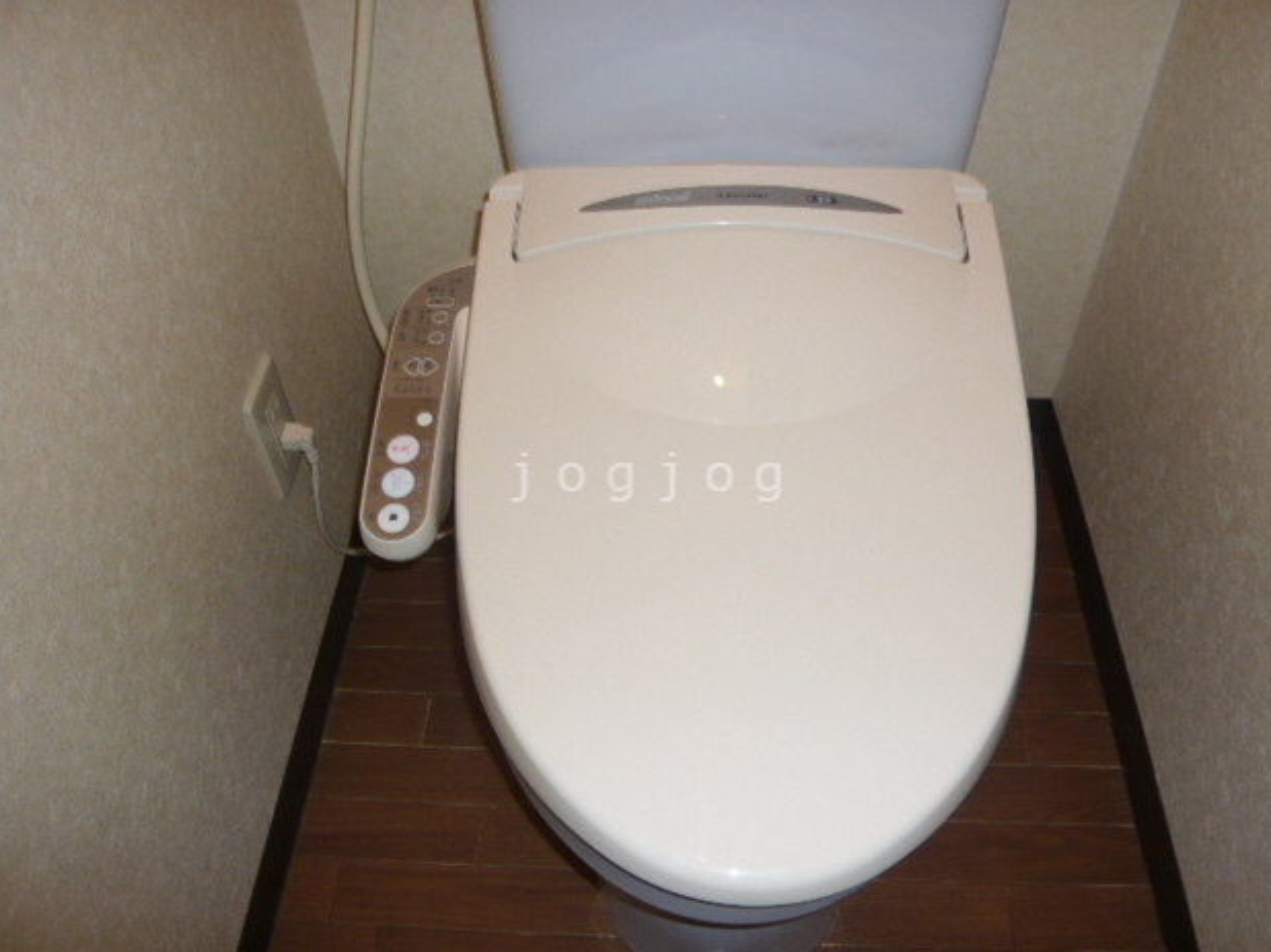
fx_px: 1064
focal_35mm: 29
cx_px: 652
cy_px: 477
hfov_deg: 61.7
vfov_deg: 48.2
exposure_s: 1/30
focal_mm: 4.6
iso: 100
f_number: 2.8
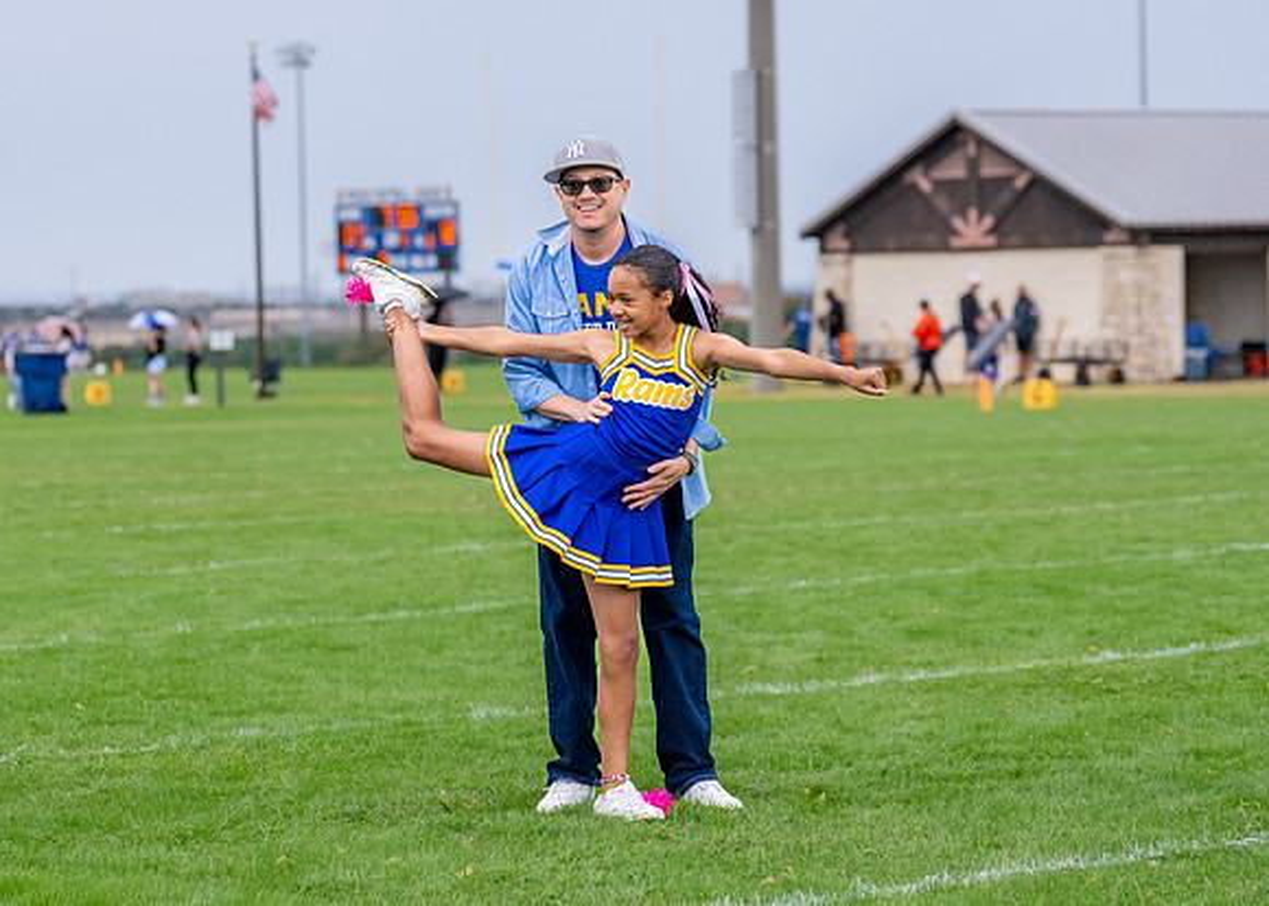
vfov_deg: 10.0
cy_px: 450
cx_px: 528
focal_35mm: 144
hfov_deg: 14.0
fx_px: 5181
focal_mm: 88
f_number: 2.8
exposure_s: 1/1600
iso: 500
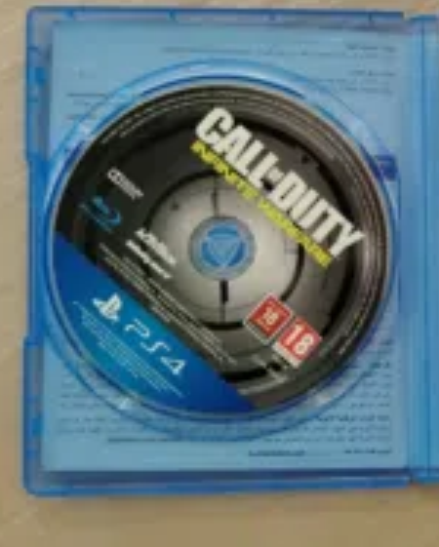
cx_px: 419
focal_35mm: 50
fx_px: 811
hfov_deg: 28.8
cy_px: 254
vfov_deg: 37.3
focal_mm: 5.25
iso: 3706
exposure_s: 1/100
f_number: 1.75
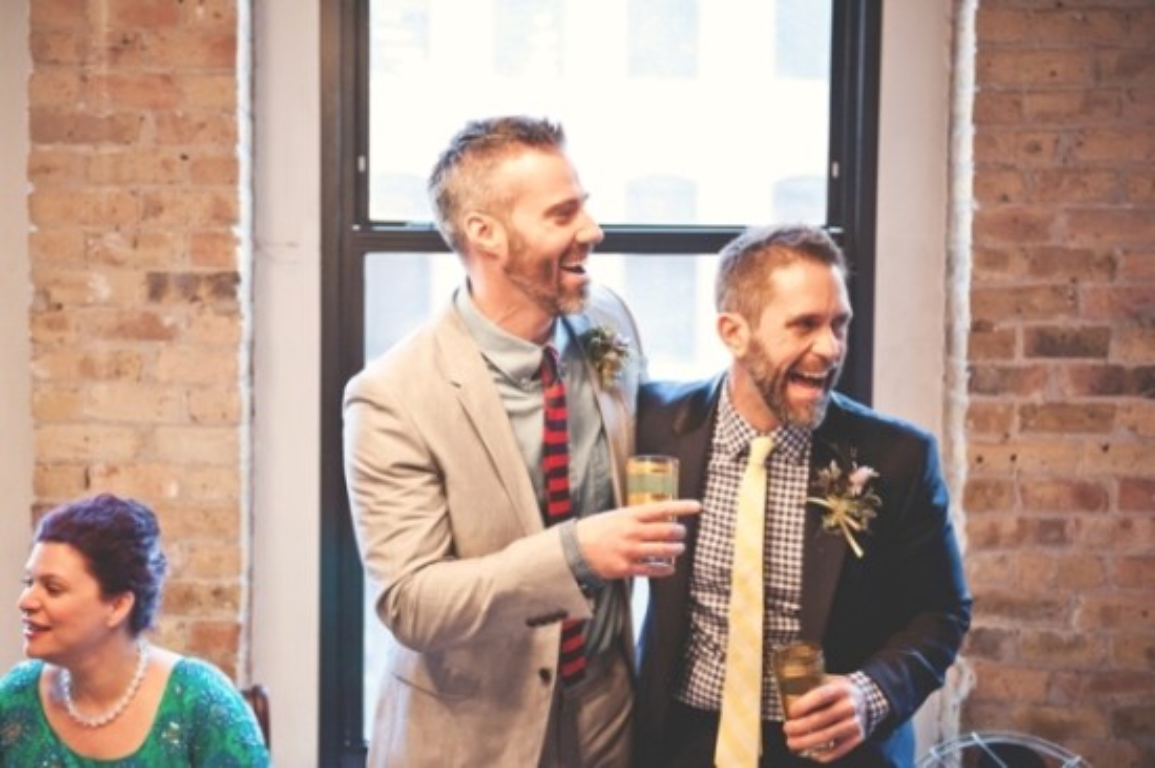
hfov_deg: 35.7
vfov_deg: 24.2
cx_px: 578
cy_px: 384
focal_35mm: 56
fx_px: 1796
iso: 3200
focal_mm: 56
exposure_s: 1/320
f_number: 2.8
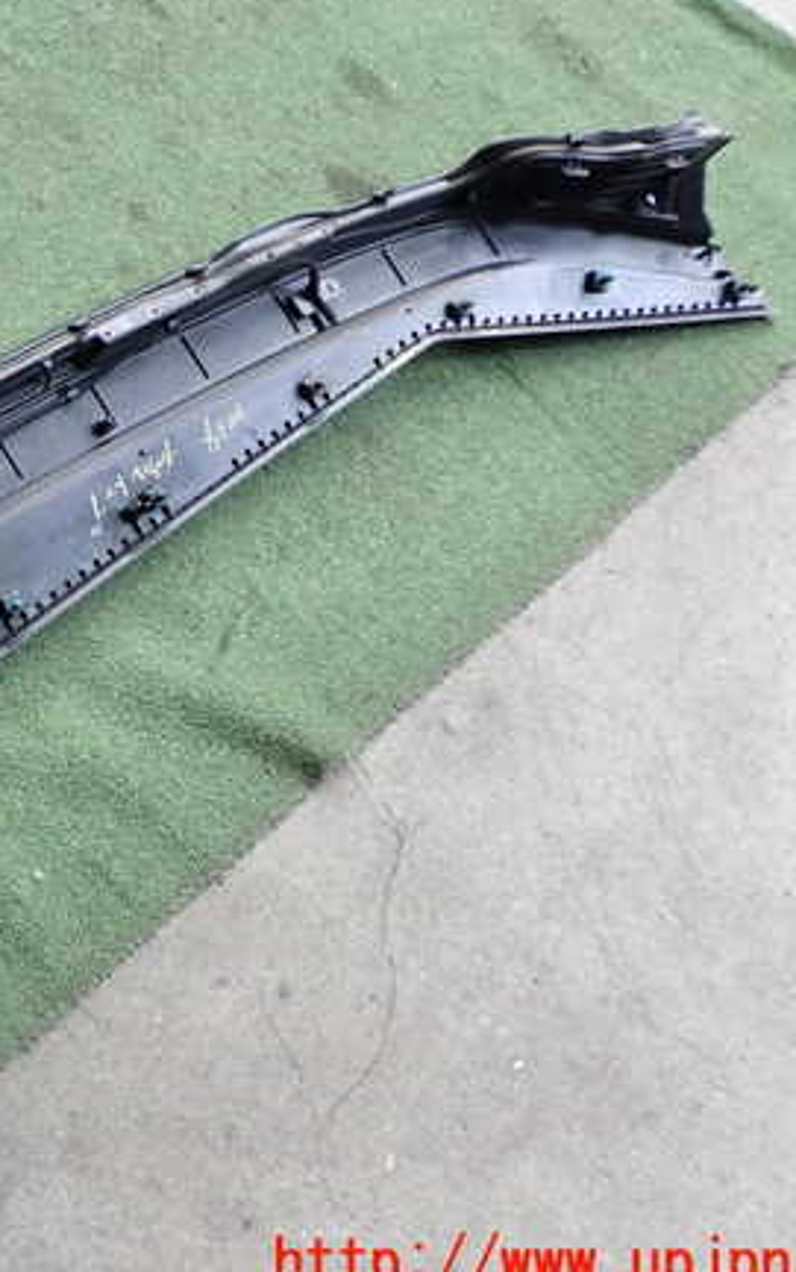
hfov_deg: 26.4
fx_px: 1630
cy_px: 640
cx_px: 56
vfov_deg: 42.6
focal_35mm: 47
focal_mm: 5.79
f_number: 2.4
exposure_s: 1/100
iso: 200
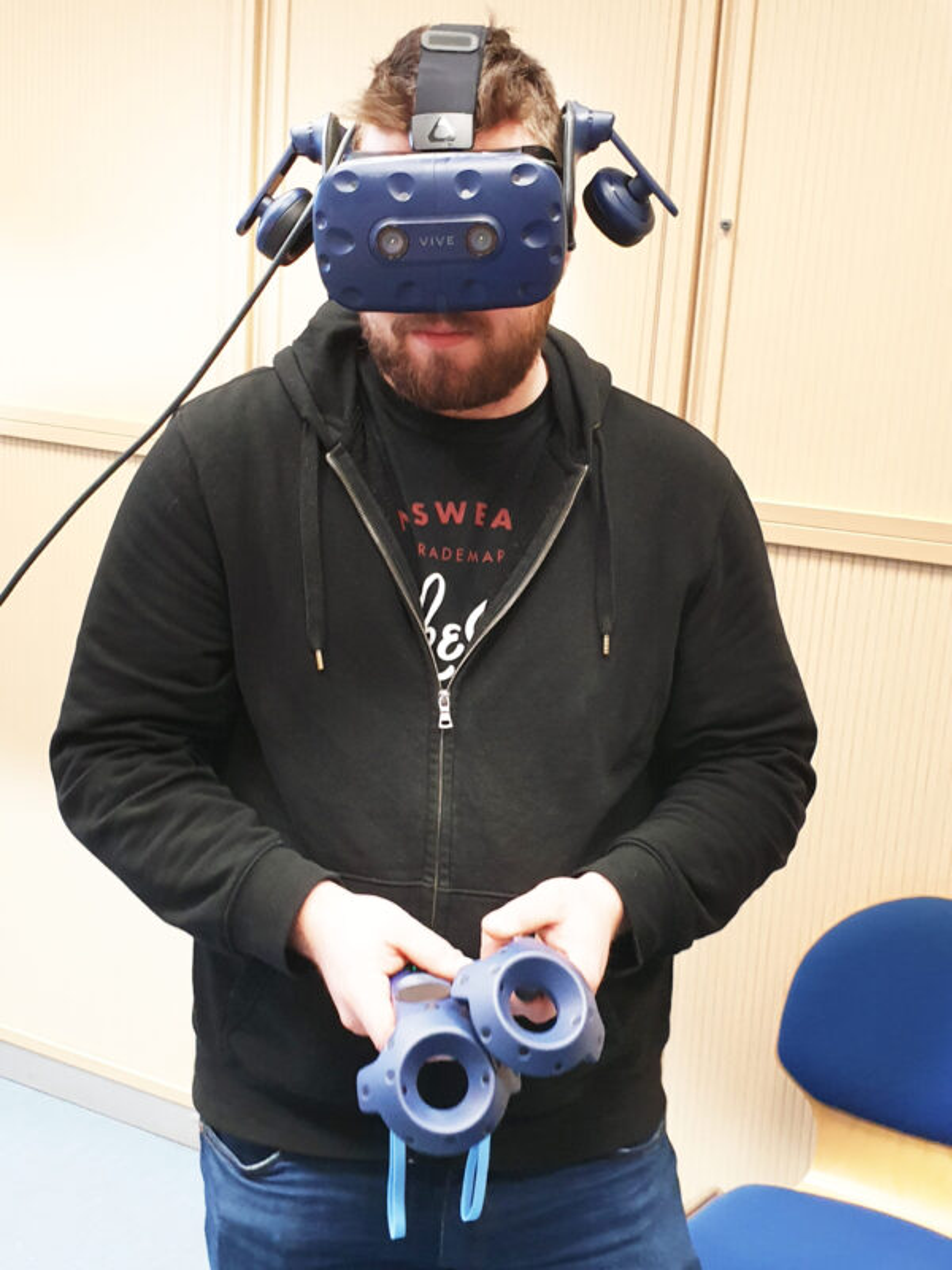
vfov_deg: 67.3
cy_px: 635
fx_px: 953
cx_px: 476
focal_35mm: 26
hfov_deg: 53.1
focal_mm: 4.3
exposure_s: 1/50
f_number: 2.4
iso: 320
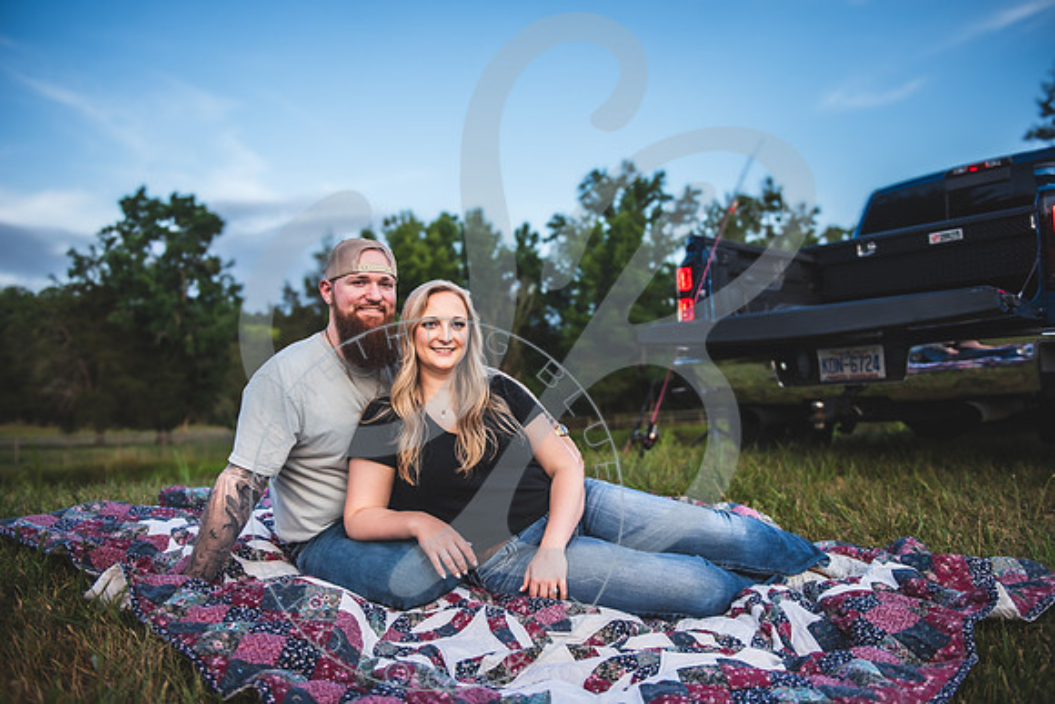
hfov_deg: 63.6
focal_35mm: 29
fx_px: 850
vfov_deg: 45.0
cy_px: 352
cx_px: 528
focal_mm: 29
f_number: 2.8
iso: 250
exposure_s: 1/500
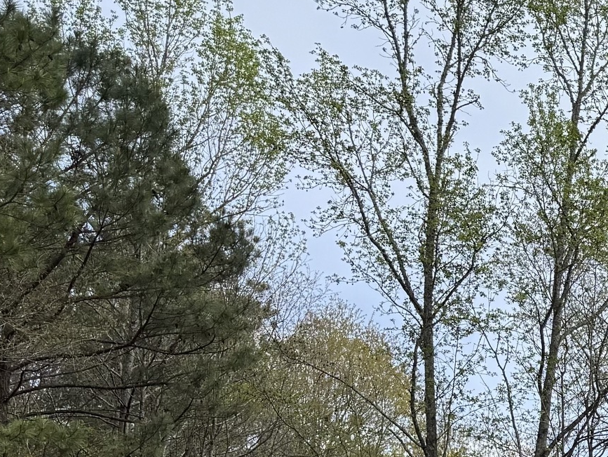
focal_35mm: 85
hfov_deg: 19.9
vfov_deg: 15.8
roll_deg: -1.1
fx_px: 1494
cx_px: 911
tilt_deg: +5.5
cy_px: 715
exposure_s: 1/2710
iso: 80
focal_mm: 6.76
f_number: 1.78
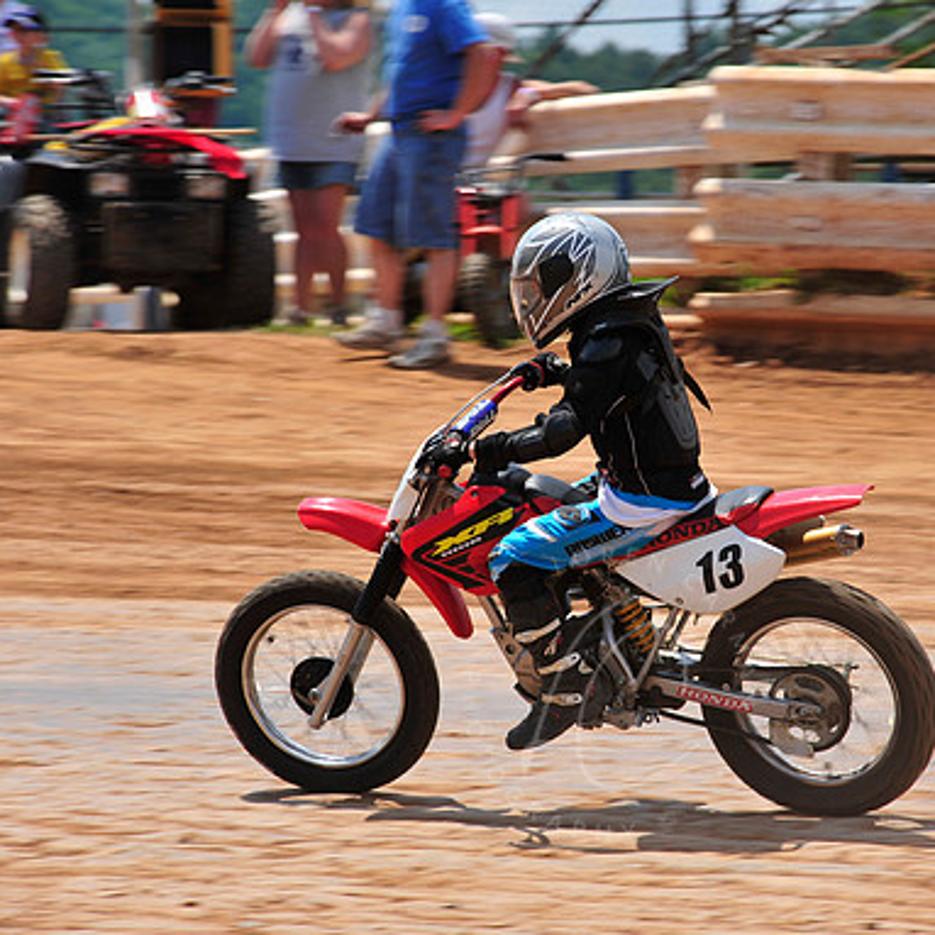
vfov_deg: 6.8
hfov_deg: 6.8
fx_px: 7854
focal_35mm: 257
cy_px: 469
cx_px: 608
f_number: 10
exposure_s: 1/400
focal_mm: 200
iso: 200
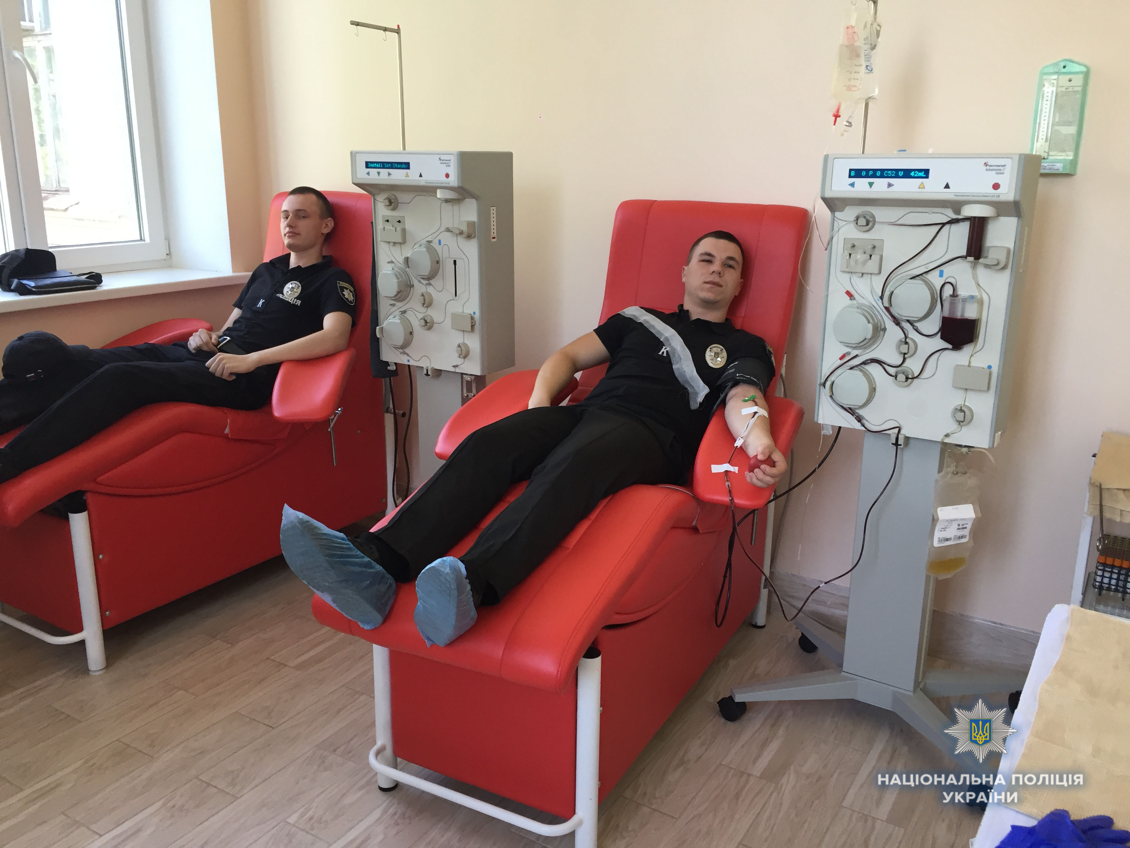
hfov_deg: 61.7
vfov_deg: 48.2
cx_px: 565
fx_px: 947
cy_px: 424
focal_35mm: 29
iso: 40
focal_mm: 4.15
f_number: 2.2
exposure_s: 1/33
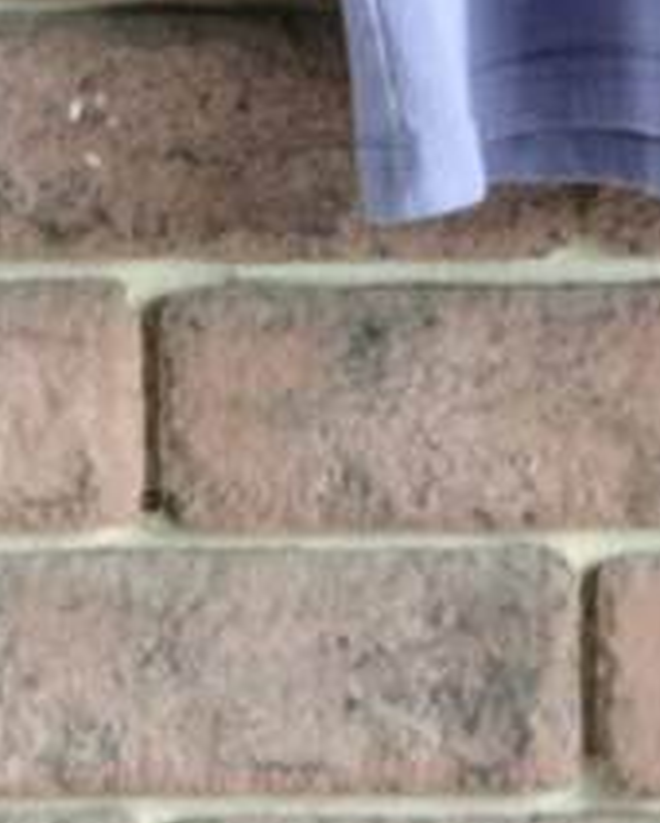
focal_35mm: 380
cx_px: 1110
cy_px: -1155
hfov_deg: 4.1
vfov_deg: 4.9
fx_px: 9265
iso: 640
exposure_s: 1/100
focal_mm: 38
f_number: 5
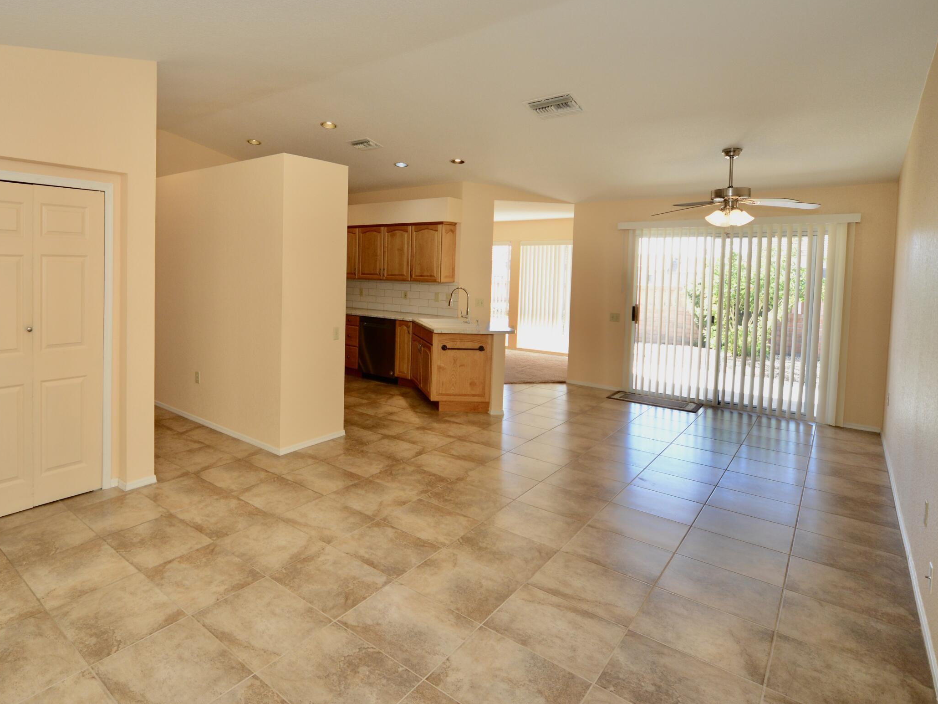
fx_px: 569
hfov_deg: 76.0
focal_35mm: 21
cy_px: 288
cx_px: 298
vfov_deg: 63.0
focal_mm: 15
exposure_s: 1/100
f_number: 7.1
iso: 800
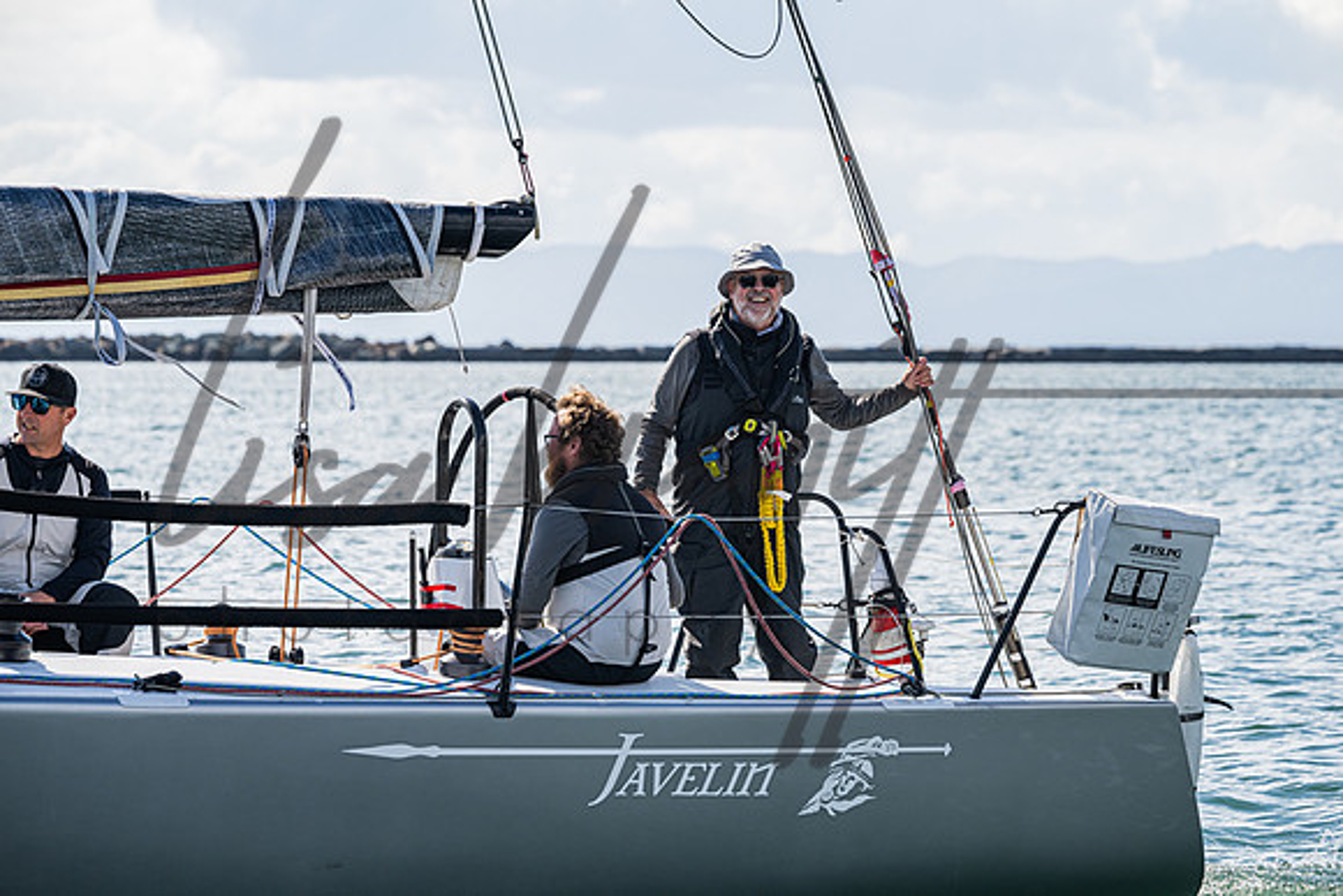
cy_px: 448
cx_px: 682
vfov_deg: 5.1
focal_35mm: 267
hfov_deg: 7.7
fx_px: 9976
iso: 400
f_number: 10
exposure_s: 1/1000
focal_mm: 260
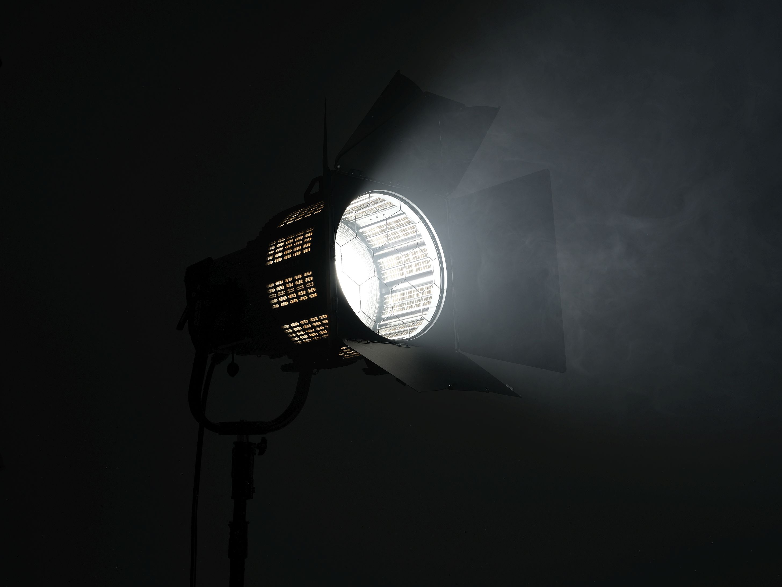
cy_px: 294
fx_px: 1017
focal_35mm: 45
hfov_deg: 42.1
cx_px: 391
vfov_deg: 32.2
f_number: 11
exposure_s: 1/100
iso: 640
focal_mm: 56.3
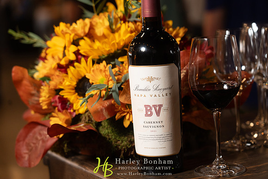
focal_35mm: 91
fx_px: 678
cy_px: 90
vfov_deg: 15.0
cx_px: 134
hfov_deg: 22.4
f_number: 4
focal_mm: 91
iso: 1250
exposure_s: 1/100
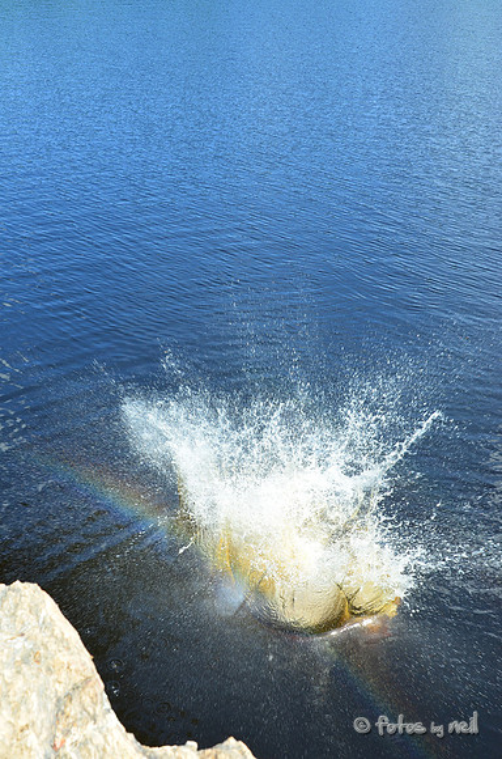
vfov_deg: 46.5
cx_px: 251
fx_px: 883
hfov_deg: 31.7
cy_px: 380
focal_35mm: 42
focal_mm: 28
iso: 400
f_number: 8
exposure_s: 1/250
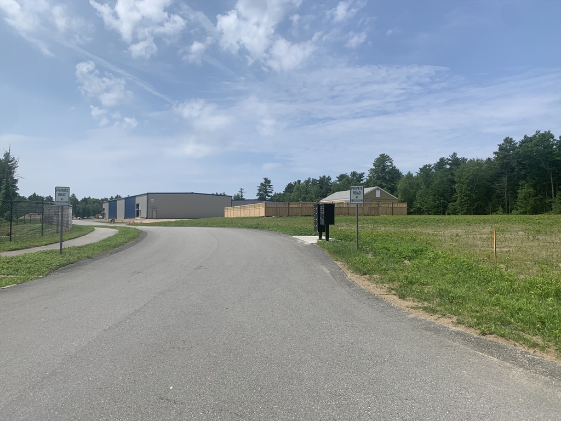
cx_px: 280
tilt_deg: +2.0
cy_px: 210
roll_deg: -1.7
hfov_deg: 67.3
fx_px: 421
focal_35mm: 26
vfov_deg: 53.1
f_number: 1.8
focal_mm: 4.25
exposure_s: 1/3937
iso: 25
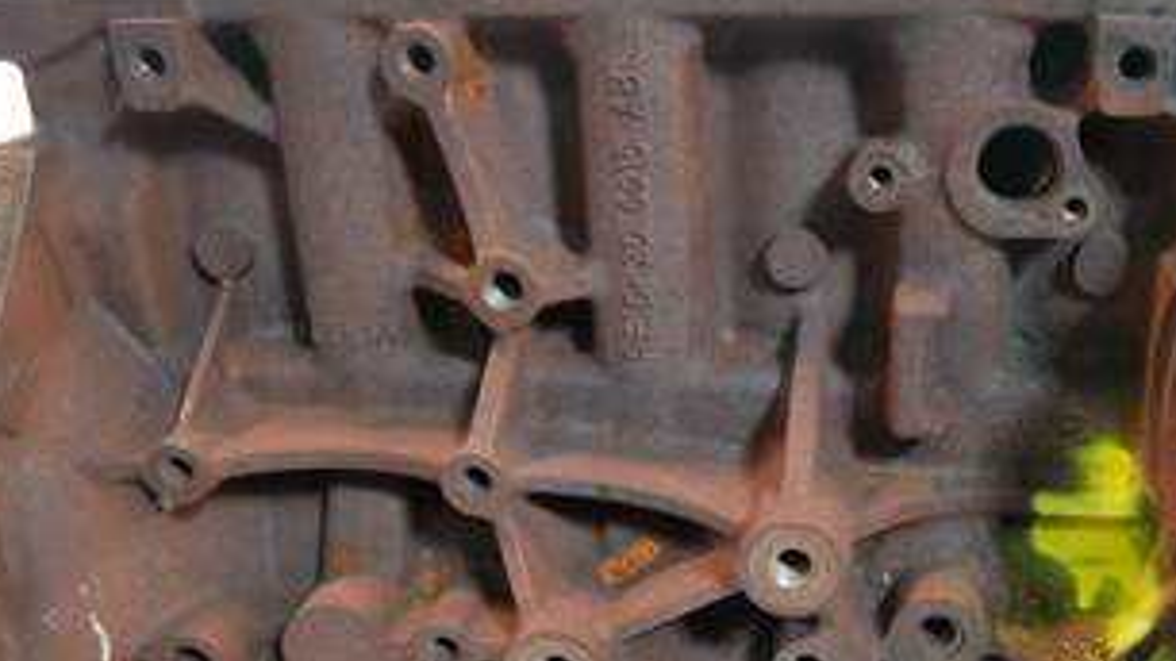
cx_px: 776
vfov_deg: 28.4
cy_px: 526
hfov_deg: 48.6
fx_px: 1278
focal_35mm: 41
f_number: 3.5
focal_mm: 12
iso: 1000
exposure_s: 1/60
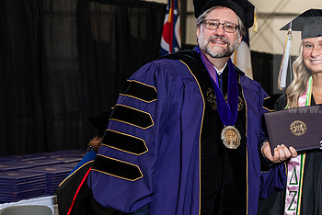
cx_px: 246
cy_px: 128
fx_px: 1038
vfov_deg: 11.8
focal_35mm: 116
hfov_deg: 17.5
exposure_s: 1/200
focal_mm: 70
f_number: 4.5
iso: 1250
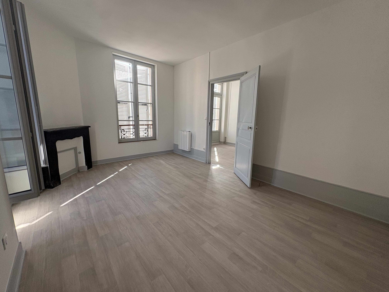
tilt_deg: -10.4
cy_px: 146
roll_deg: -1.4
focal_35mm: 14
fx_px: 157
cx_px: 194
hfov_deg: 102.1
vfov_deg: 85.7
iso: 100
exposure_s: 1/99
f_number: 2.2
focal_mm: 2.22
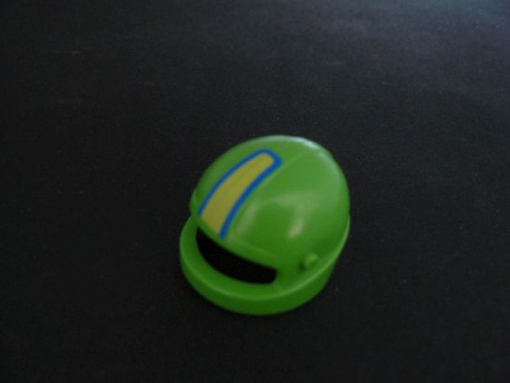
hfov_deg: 51.3
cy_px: 192
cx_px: 255
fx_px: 531
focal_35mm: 36
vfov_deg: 39.7
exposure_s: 1
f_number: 2.8
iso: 200
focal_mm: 6
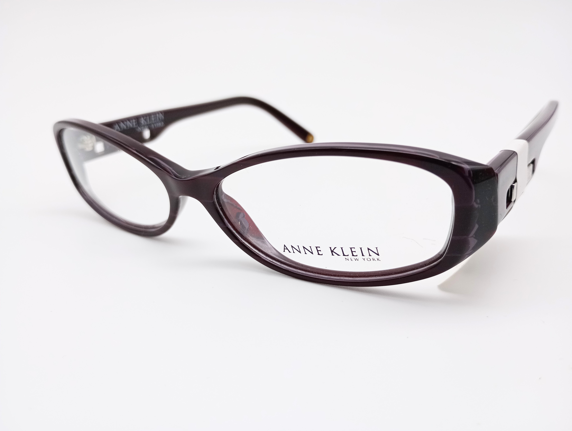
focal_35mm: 28
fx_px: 463
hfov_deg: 63.4
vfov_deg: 49.9
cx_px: 286
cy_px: 216
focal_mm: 4.27
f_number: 1.8
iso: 100
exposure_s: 1/123
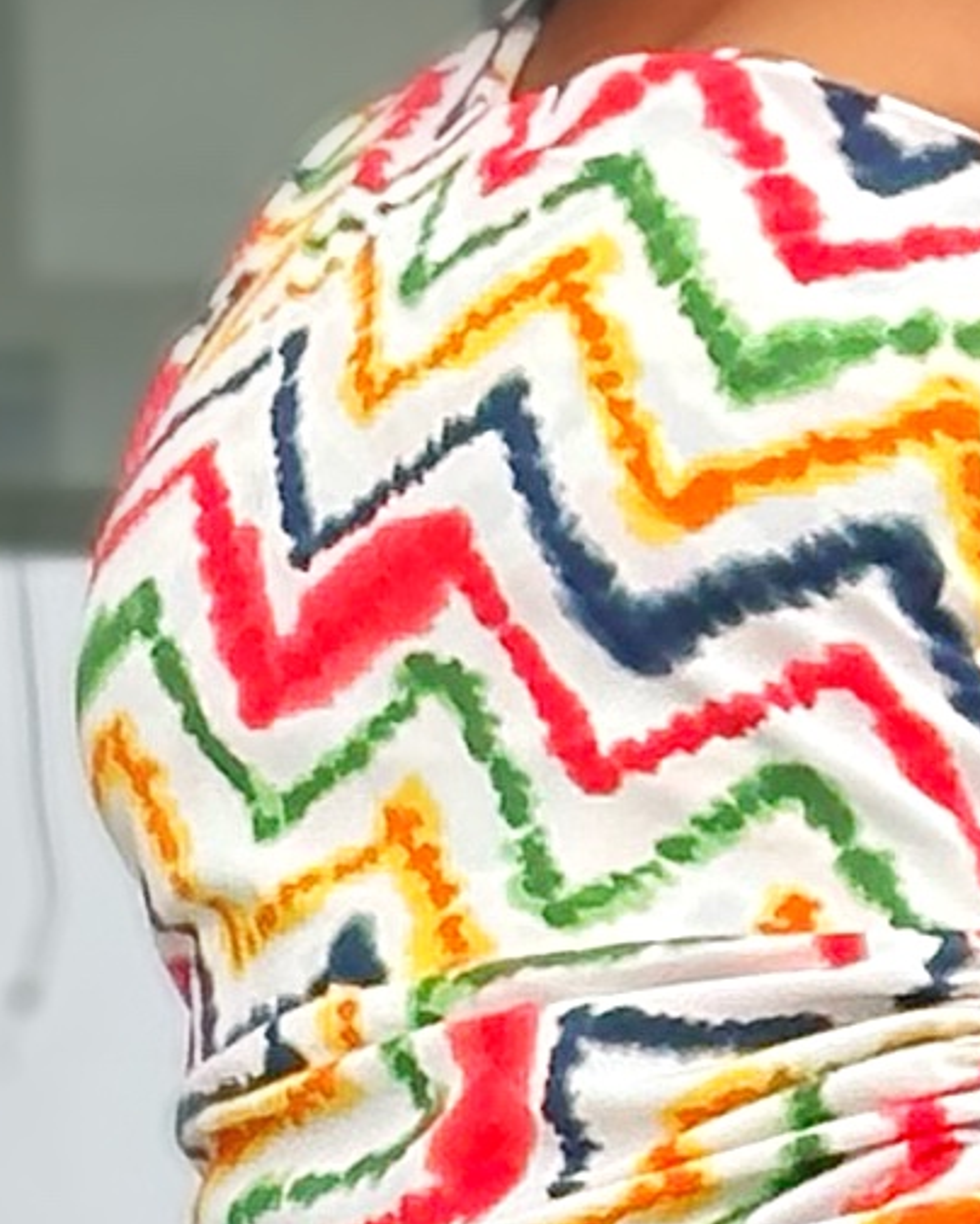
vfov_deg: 5.1
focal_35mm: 374
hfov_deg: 4.1
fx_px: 13559
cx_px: 915
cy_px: 2351
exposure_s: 1/446
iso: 64
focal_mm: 6.86
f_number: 1.78
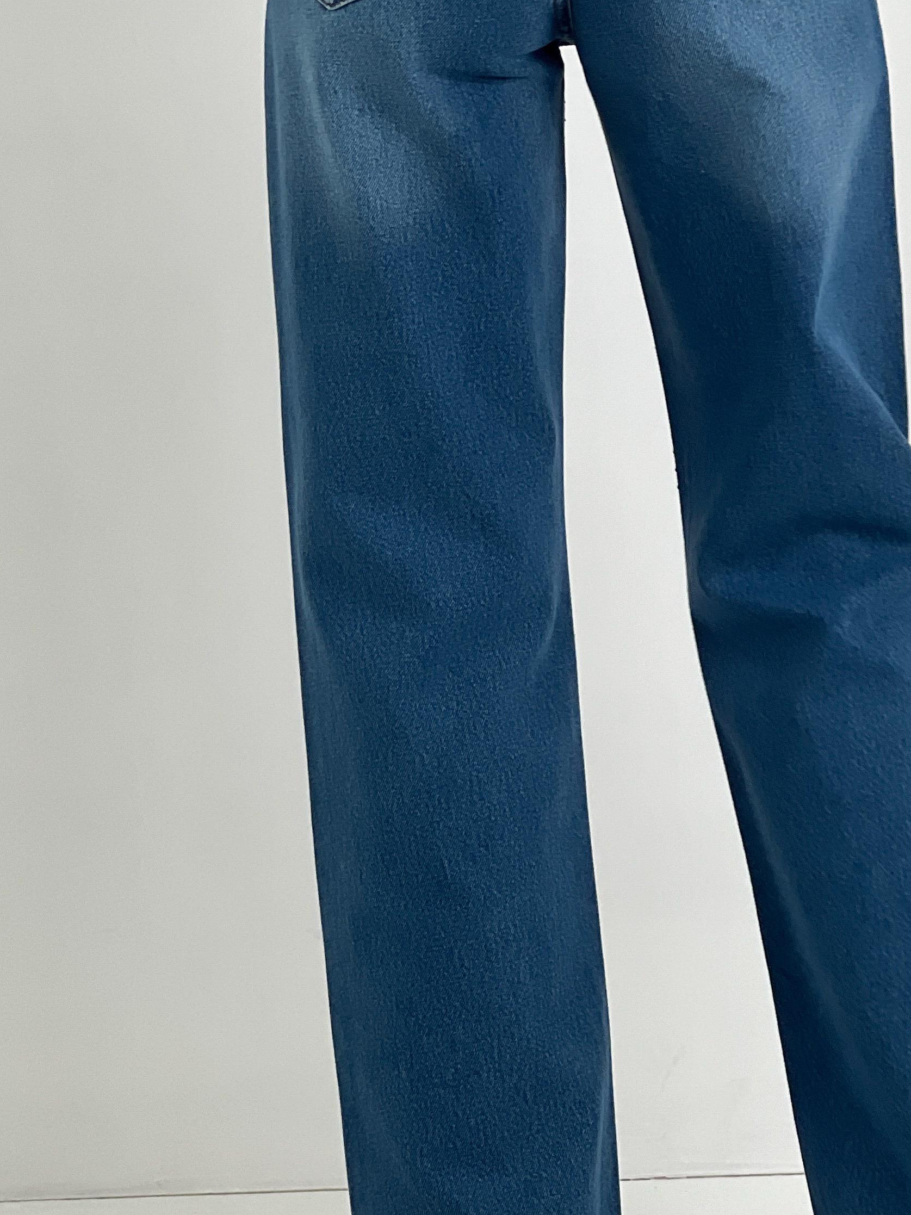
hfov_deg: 10.7
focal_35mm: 139
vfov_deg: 14.2
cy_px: 503
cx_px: 623
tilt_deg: -7.3
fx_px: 4878
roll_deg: +2.1
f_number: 2.8
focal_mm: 9
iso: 64
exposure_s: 1/100
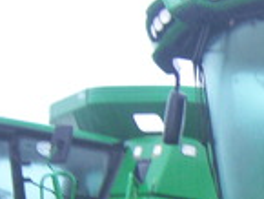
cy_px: 292
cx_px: 490
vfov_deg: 10.6
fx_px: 1030
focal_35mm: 135
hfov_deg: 13.1
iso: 160
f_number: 2.8
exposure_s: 1/25
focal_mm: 7.5
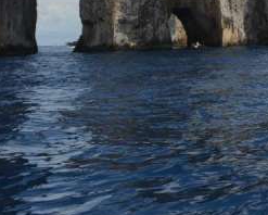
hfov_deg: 23.6
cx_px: 327
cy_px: -38
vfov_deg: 19.8
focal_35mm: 73
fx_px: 579
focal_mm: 24
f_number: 13
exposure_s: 1/100
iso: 160
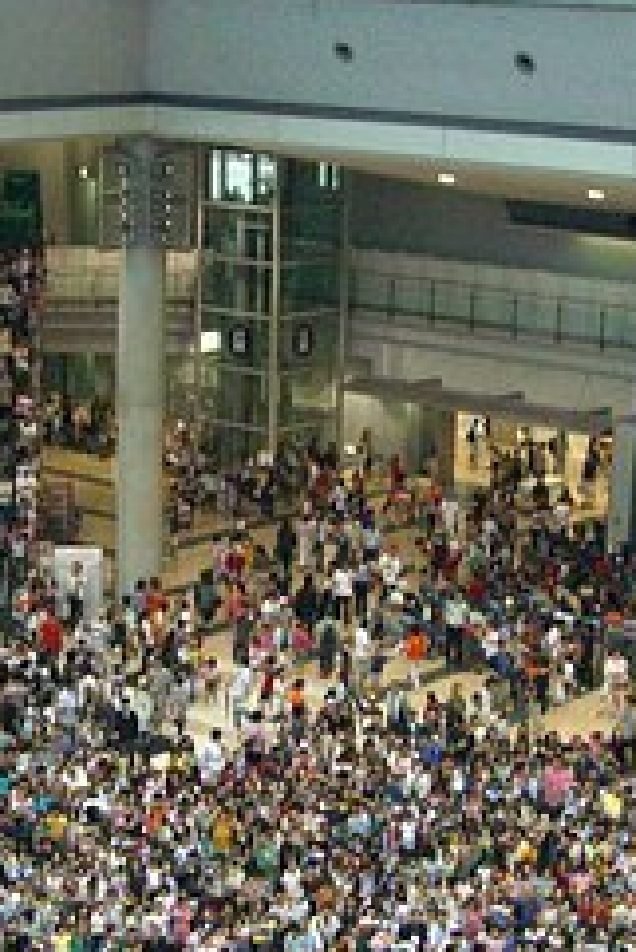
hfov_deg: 16.3
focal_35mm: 84
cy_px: 596
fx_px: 2223
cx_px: 253
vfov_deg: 24.1
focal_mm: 7.9
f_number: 2.8
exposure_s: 1/60
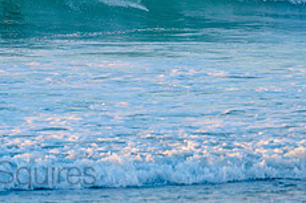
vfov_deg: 1.9
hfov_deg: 2.9
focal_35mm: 707
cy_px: -47
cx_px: -7
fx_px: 6005
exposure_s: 1/400
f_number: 5.6
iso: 280
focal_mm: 280
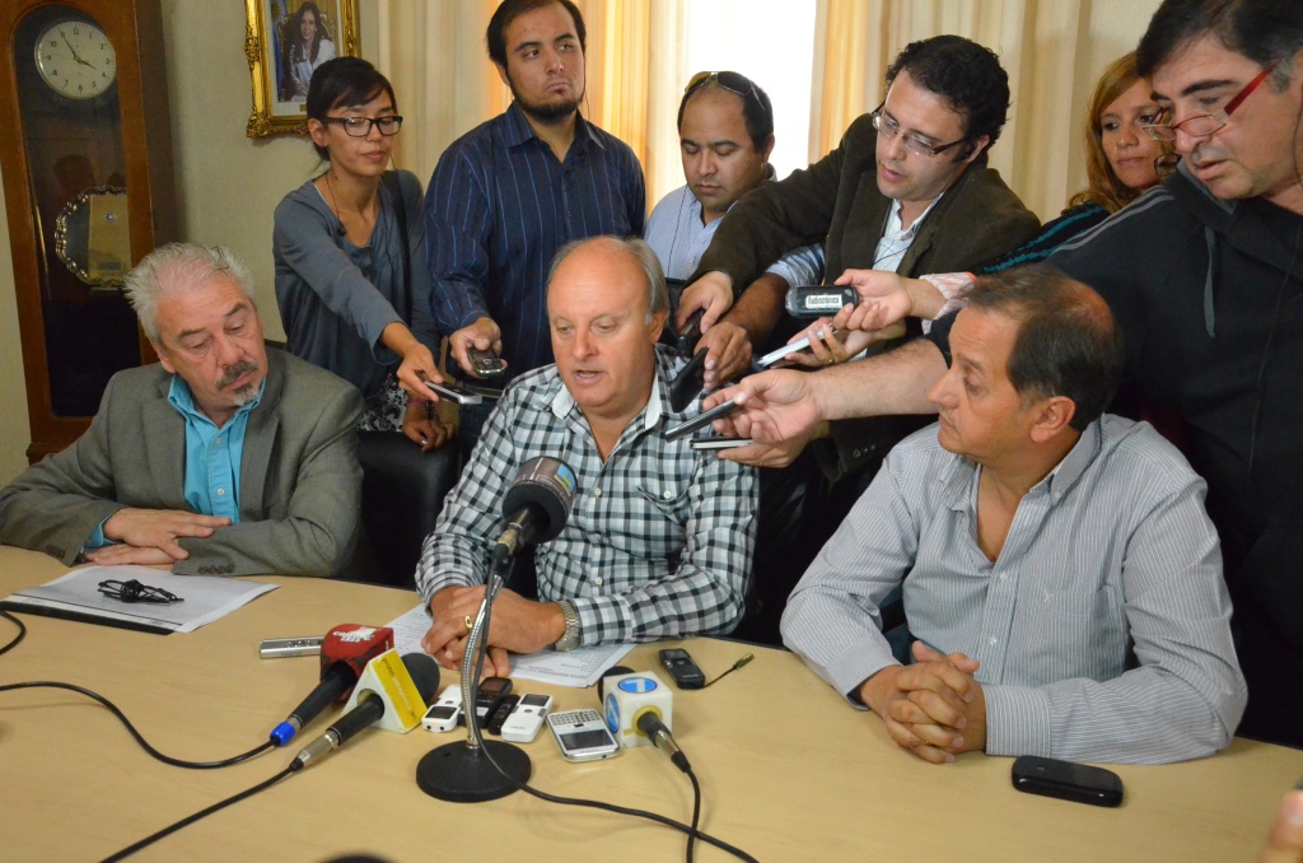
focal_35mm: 38
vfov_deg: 35.3
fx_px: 1354
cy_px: 432
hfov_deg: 51.4
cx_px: 652
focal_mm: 25
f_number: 7.1
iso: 6400
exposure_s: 1/200
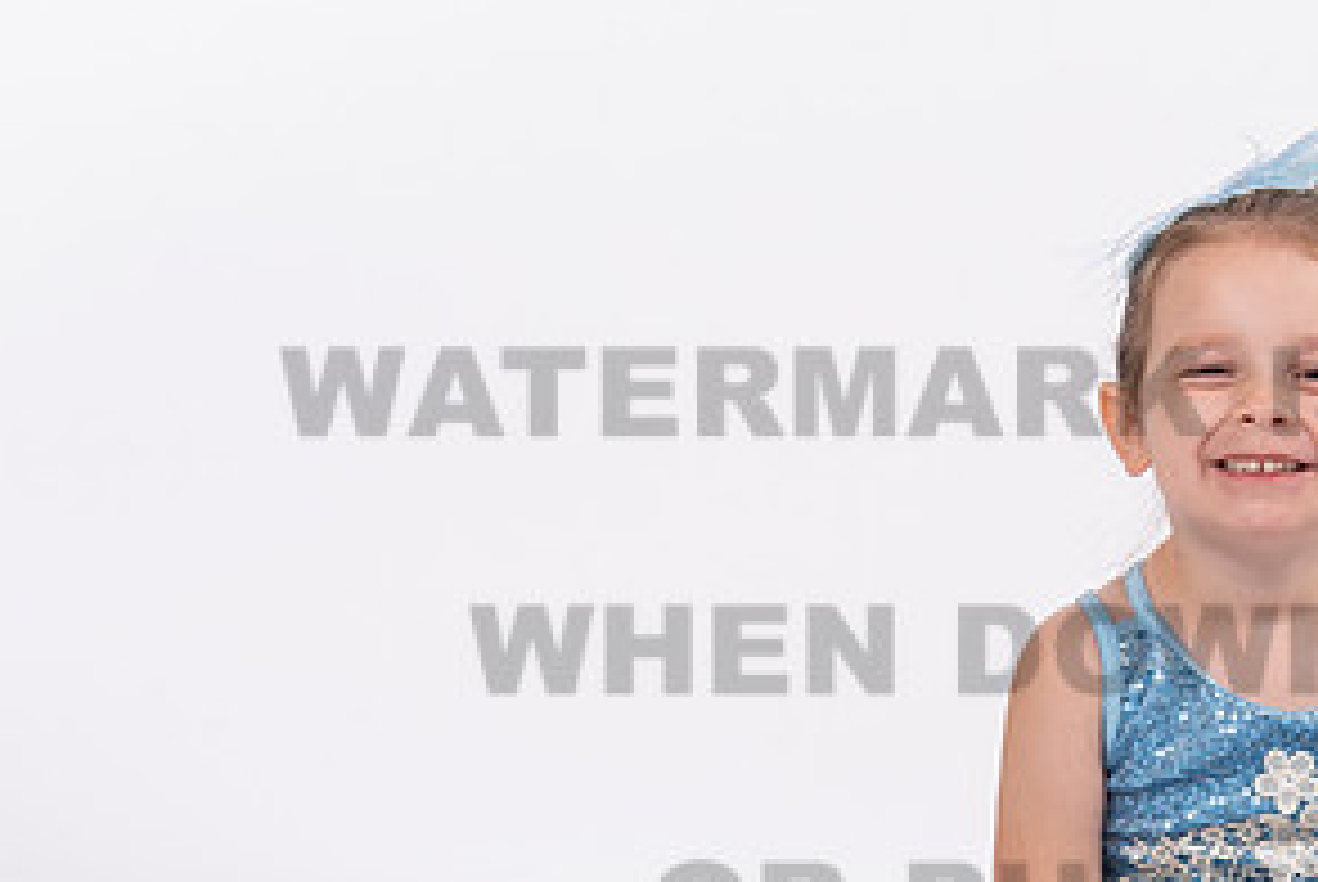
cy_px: 658
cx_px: 1345
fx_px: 12350
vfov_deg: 4.1
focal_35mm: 337
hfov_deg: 6.1
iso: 250
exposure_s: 1/160
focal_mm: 155
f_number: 11
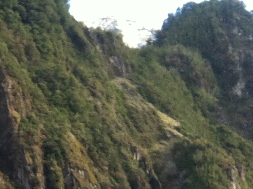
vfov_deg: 9.3
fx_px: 1160
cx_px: -291
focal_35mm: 159
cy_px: 148
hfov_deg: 11.0
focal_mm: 3.85
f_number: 2.8
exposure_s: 1/121
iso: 80
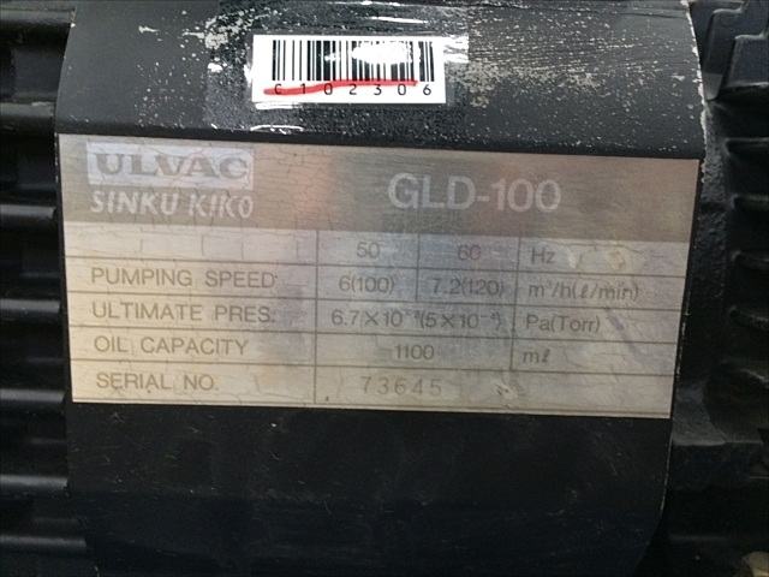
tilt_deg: -10.6
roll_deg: -2.5
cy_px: 288
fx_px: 644
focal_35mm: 29
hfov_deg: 61.7
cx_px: 384
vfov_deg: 48.2
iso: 160
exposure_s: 1/30
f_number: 2.2
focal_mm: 4.15
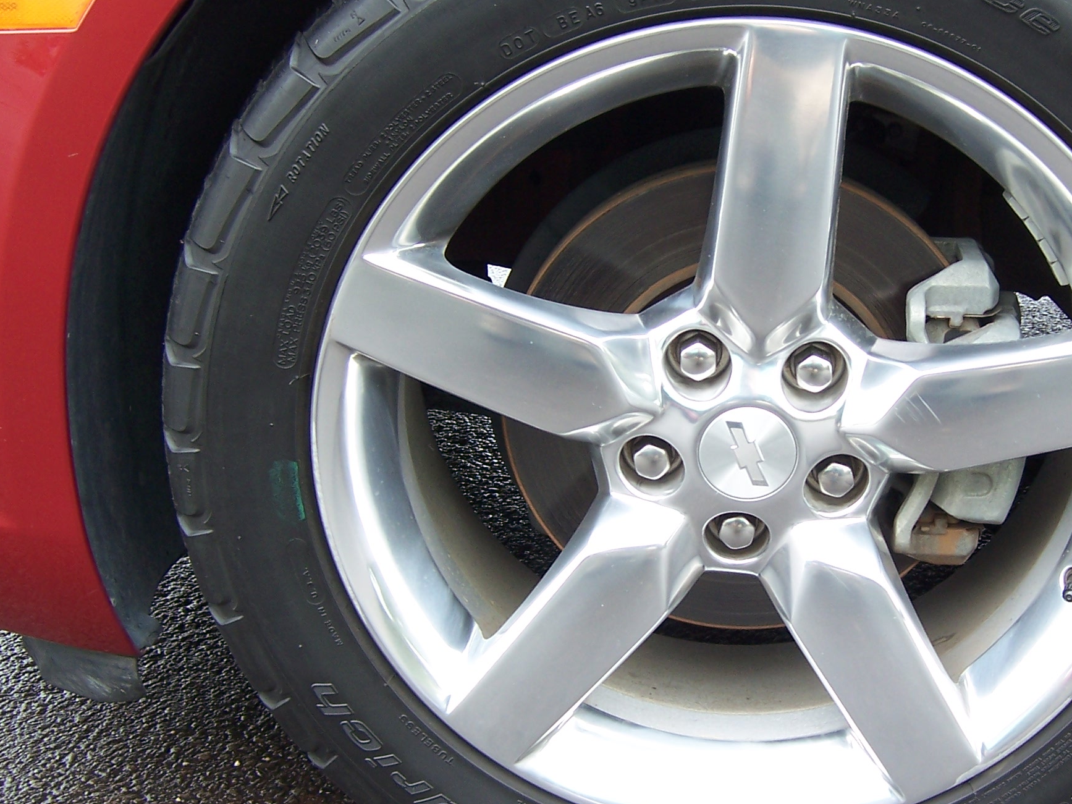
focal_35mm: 49
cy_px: 379
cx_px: 700
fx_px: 1517
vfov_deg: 29.7
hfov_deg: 38.5
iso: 80
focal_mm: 5.5
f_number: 3.4
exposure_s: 1/60
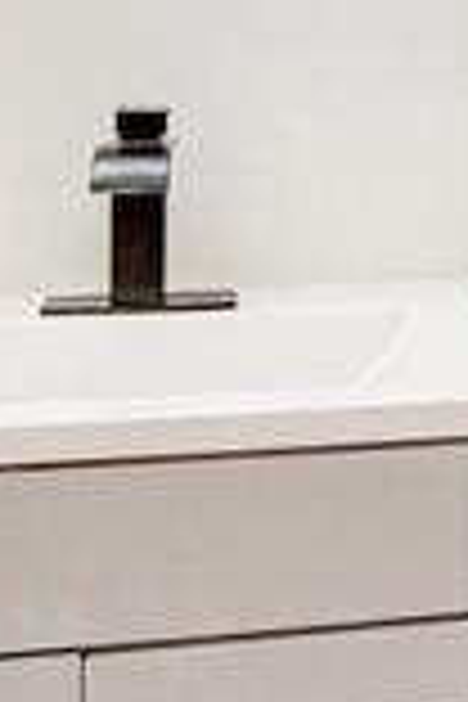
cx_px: 814
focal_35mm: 79
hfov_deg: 15.2
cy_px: -4
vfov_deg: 24.5
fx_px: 1540
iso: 1250
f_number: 8
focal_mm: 16
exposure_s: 1/40
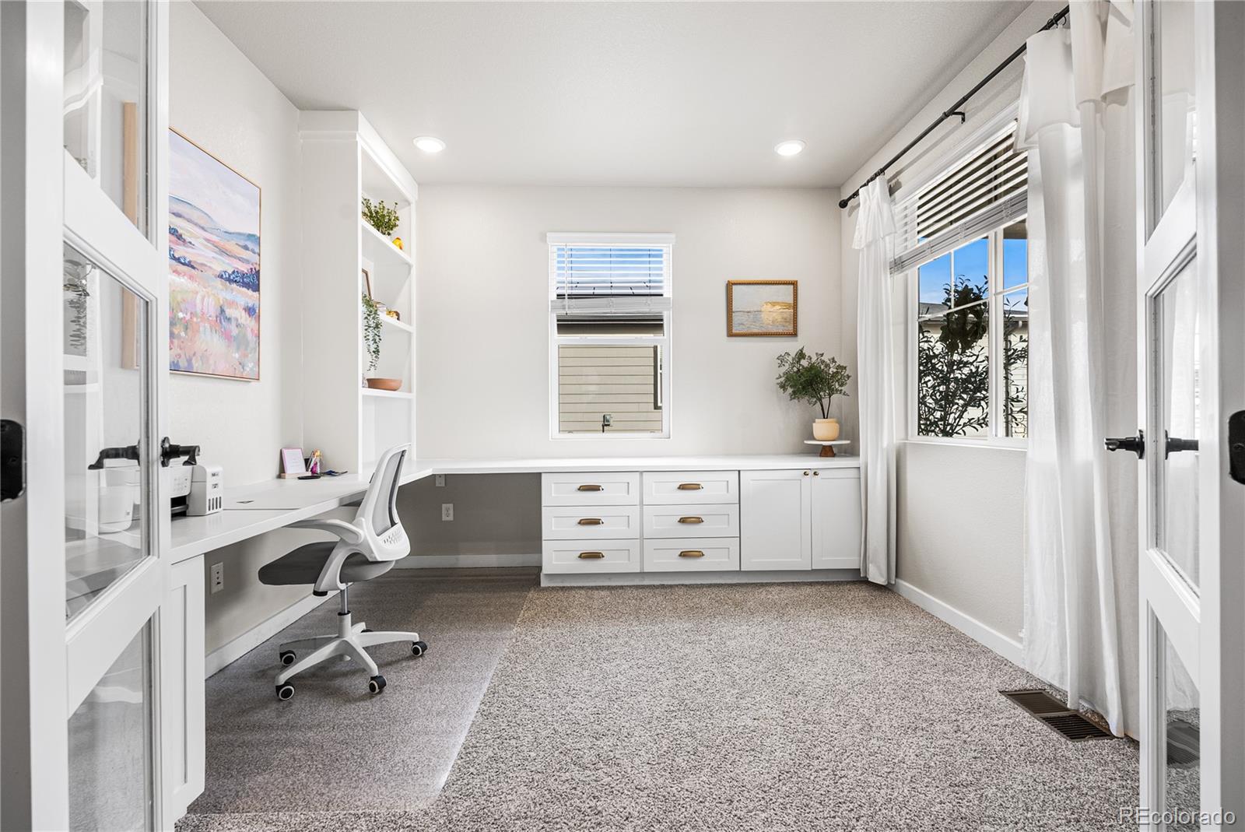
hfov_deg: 96.7
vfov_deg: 73.8
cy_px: 416
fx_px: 554
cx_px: 622
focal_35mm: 16
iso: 200
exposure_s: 1/160
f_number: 8
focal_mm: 16
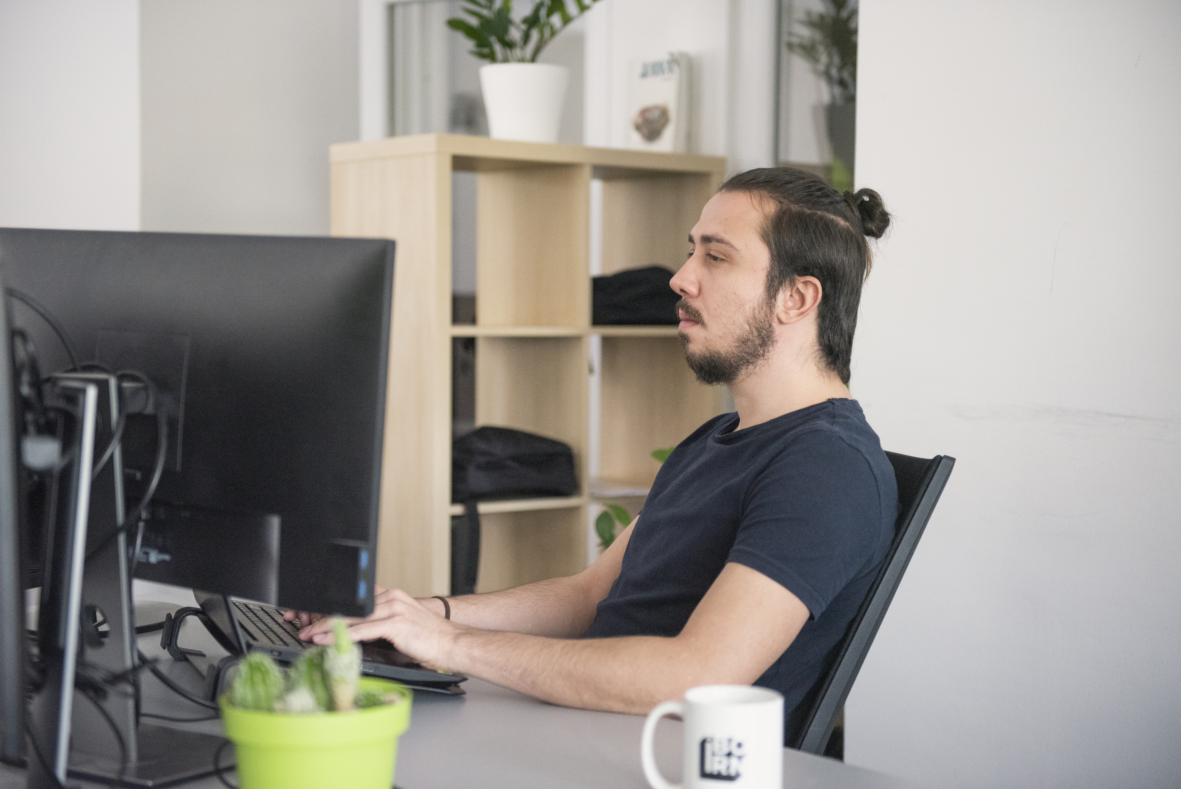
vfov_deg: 23.4
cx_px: 590
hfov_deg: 34.5
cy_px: 394
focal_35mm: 58
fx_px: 1903
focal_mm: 58
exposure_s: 1/160
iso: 2500
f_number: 2.8
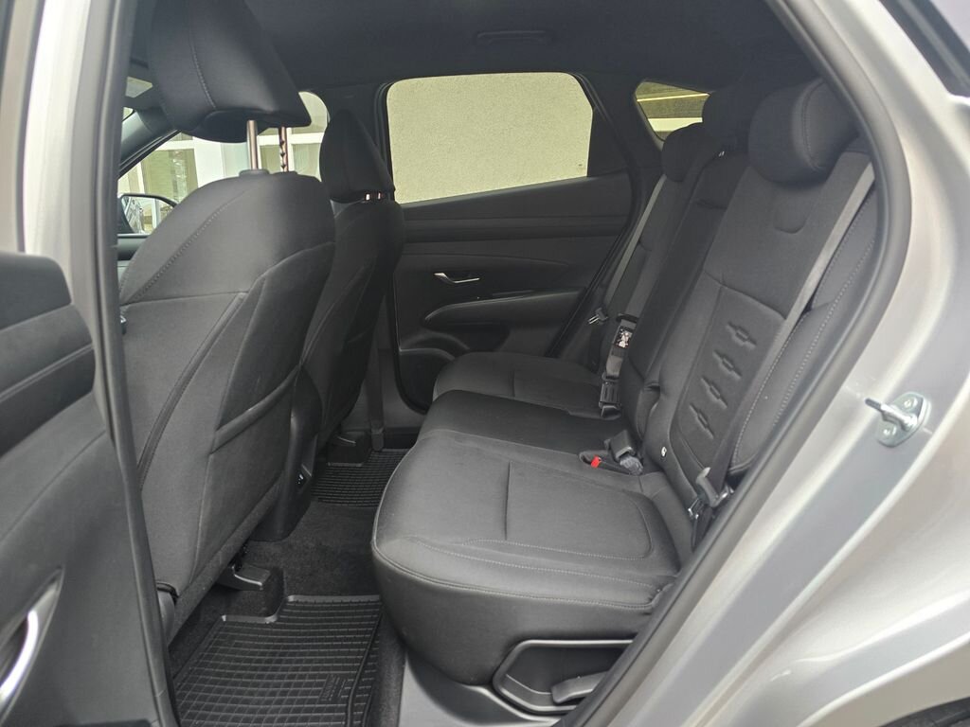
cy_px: 364
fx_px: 644
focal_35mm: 23
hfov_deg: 73.9
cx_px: 485
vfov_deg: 58.9
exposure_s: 1/120
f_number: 1.7
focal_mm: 6.3
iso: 250
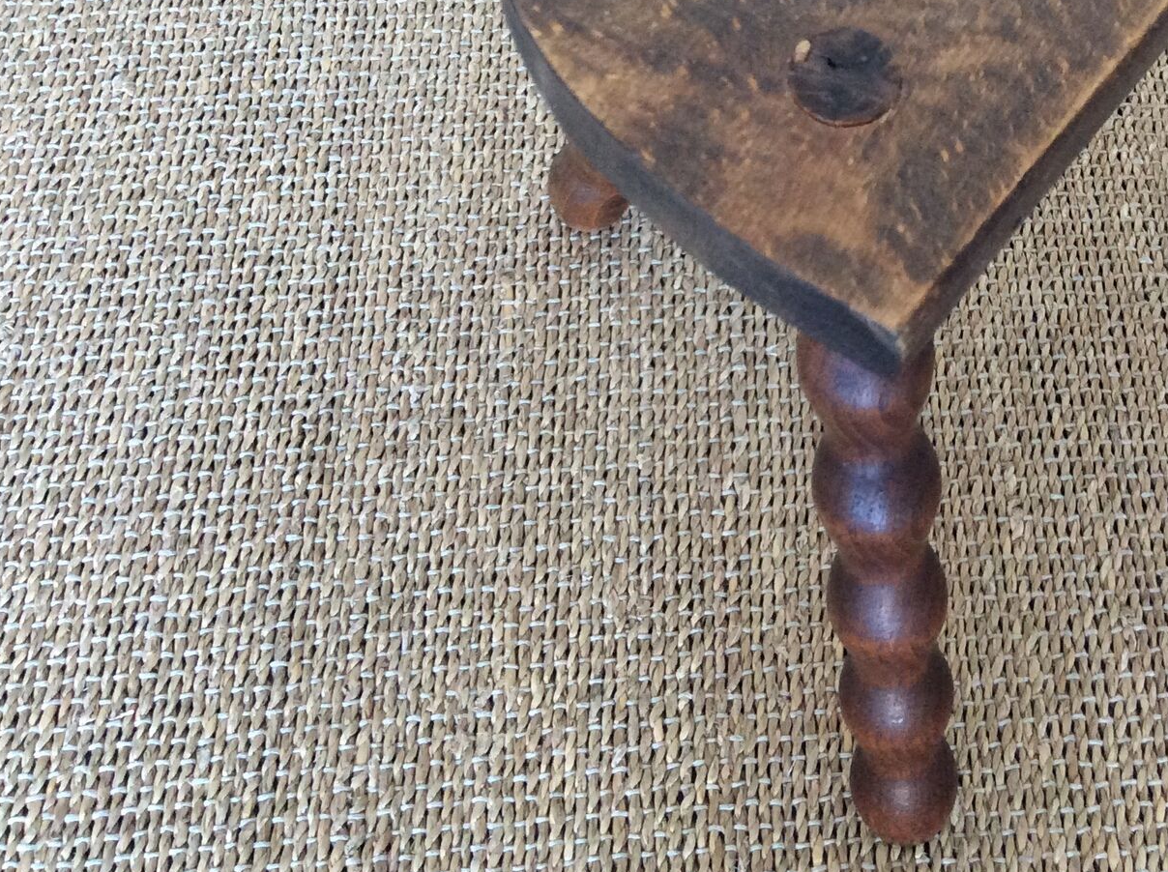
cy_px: 167
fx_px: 1785
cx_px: 856
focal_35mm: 53
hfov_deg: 35.5
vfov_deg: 26.9
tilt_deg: -55.6
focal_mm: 3.3
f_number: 2.4
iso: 160
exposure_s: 1/25
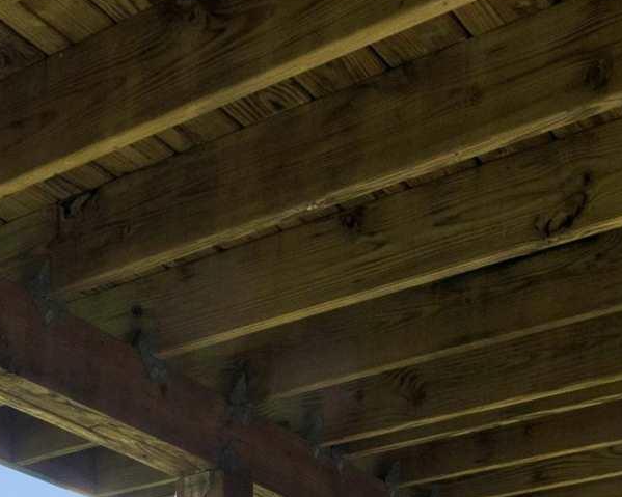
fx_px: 1417
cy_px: 931
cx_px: 0
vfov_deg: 16.3
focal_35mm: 77
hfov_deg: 23.7
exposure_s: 1/80
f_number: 13
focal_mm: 16
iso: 400
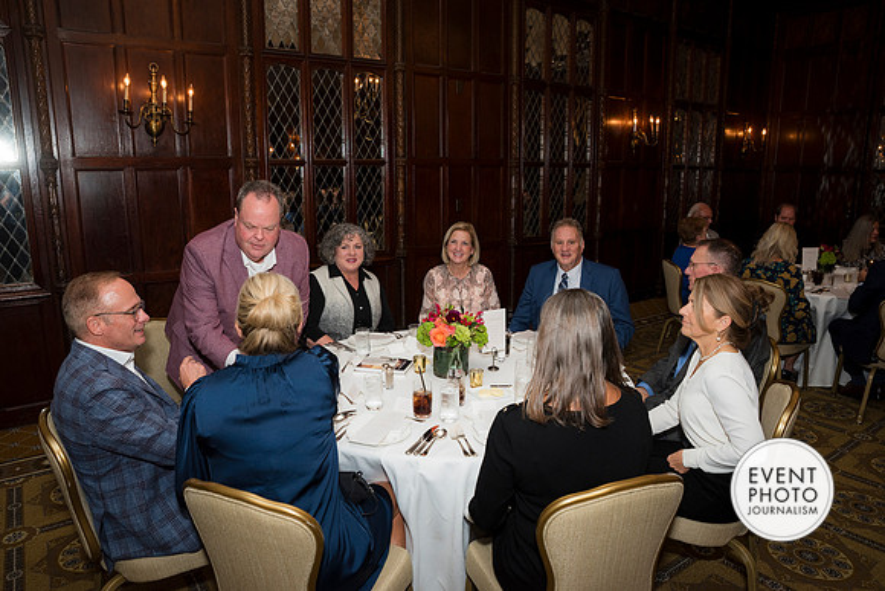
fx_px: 590
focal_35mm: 24
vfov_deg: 53.2
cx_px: 442
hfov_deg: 73.7
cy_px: 296
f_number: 5.6
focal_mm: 24
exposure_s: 1/125
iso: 800
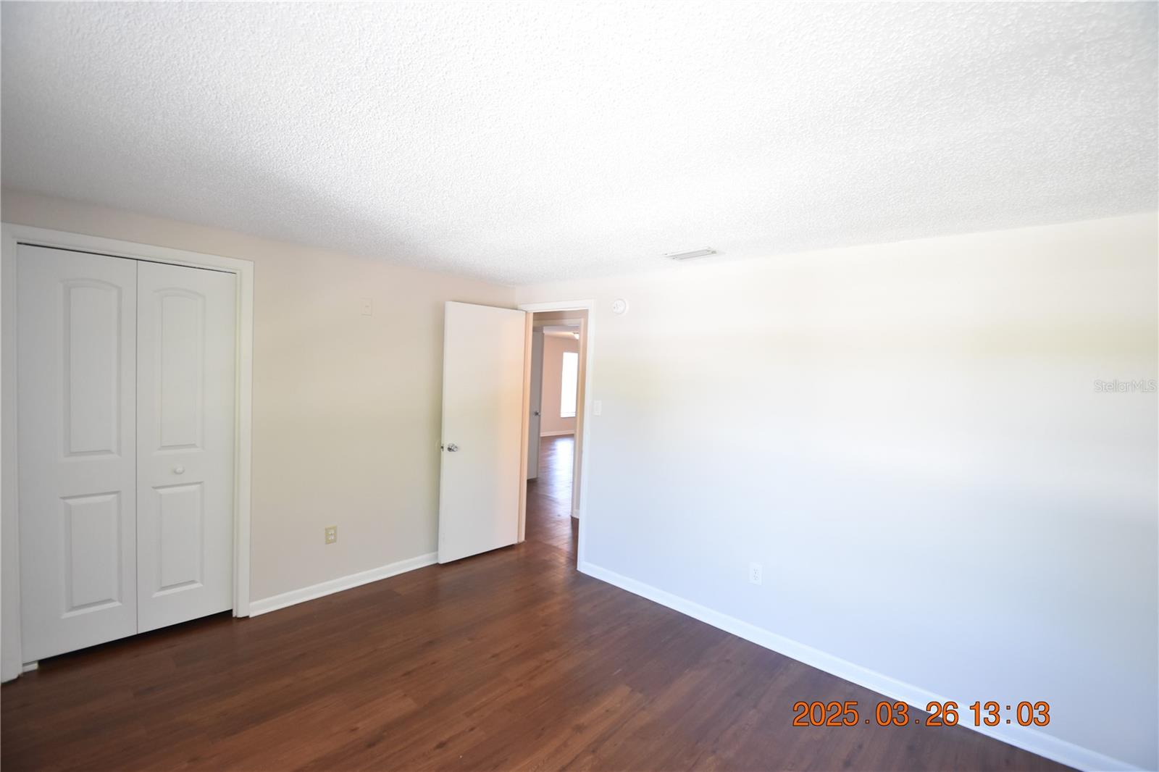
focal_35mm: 15
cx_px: 580
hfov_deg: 100.4
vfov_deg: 77.3
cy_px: 386
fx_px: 483
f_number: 3.5
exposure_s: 1/60
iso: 1100
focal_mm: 10
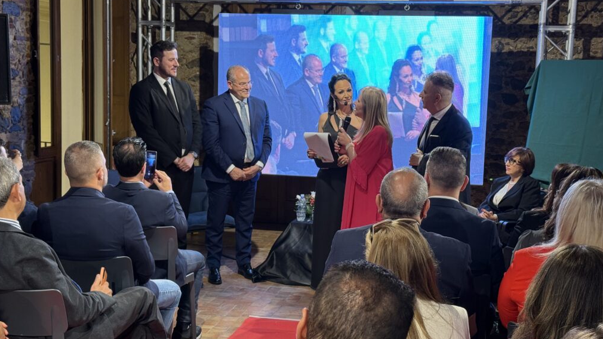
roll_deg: -1.3
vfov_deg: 22.6
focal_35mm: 53
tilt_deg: -6.3
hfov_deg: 39.2
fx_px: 847
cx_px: 299
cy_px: 164
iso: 80
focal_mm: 6.76
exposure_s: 1/96
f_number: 1.78
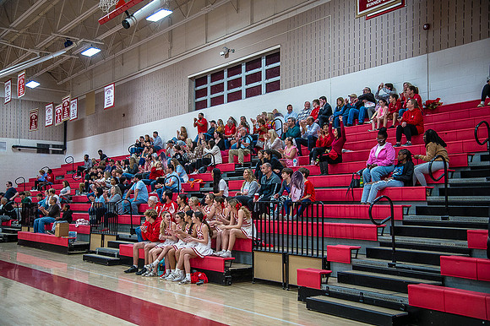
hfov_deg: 48.5
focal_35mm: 40
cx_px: 245
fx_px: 544
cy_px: 163
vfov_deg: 33.4
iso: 2000
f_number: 4
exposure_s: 1/320
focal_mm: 40
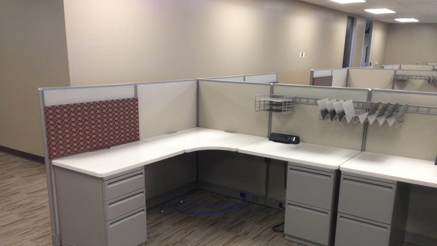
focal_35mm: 36
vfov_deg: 32.6
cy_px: 160
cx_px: 218
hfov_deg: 55.3
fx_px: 417
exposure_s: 1/20
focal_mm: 4.13
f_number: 2.4
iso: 125
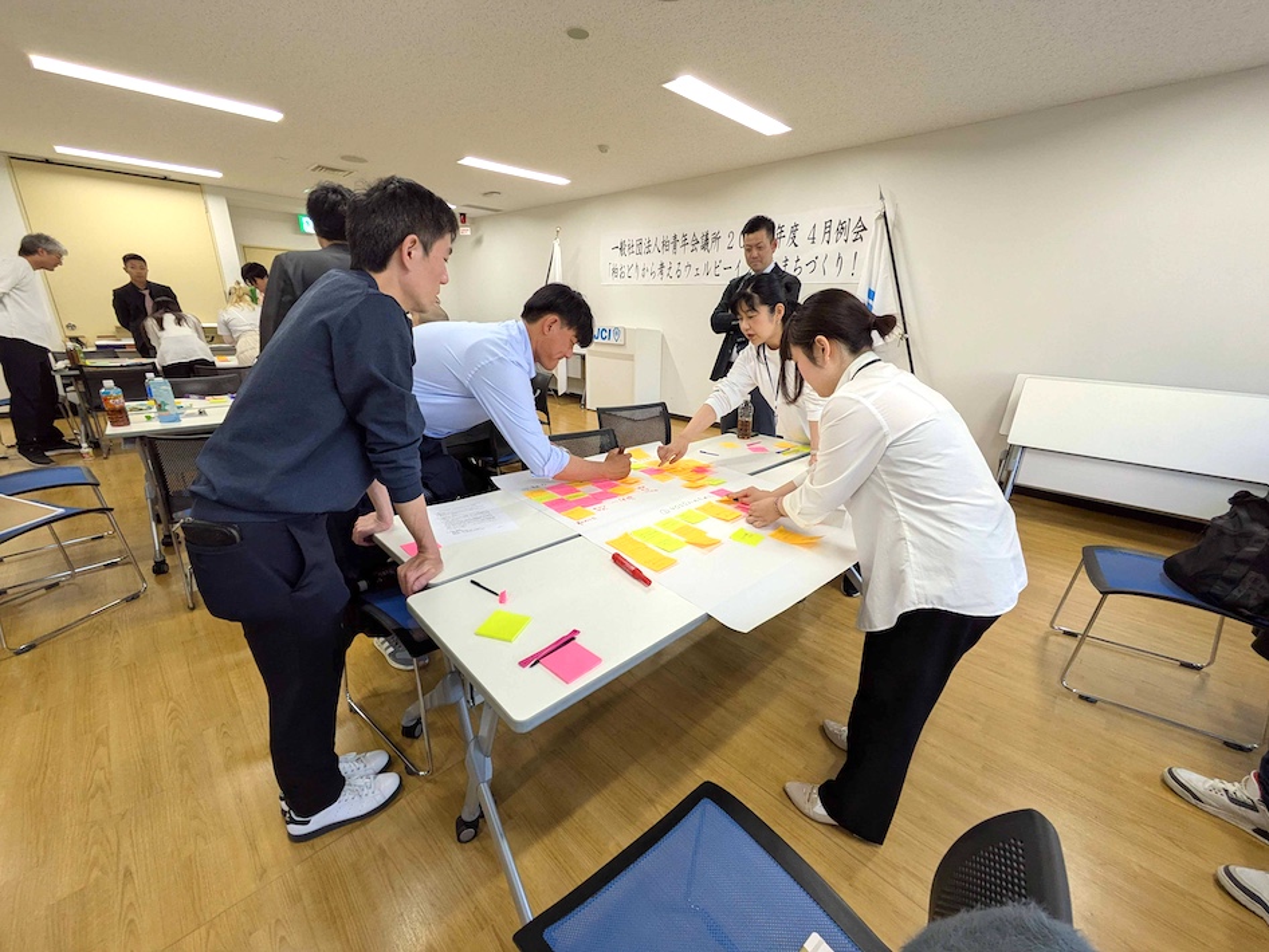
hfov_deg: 102.0
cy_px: 476
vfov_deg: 85.7
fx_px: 513
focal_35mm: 14
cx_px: 634
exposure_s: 1/100
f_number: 2.2
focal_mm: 1.83
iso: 100
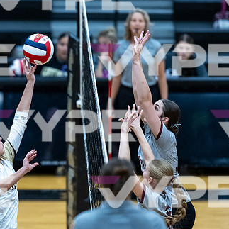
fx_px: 3398
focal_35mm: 454
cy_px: 155
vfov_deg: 3.9
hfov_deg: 3.9
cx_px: -36
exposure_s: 1/1600
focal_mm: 200
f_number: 2
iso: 4000
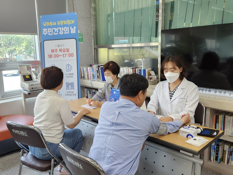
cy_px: 88
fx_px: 155
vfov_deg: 58.9
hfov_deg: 73.9
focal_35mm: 23
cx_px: 116
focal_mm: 5.4
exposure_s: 1/120
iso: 125
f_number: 1.8
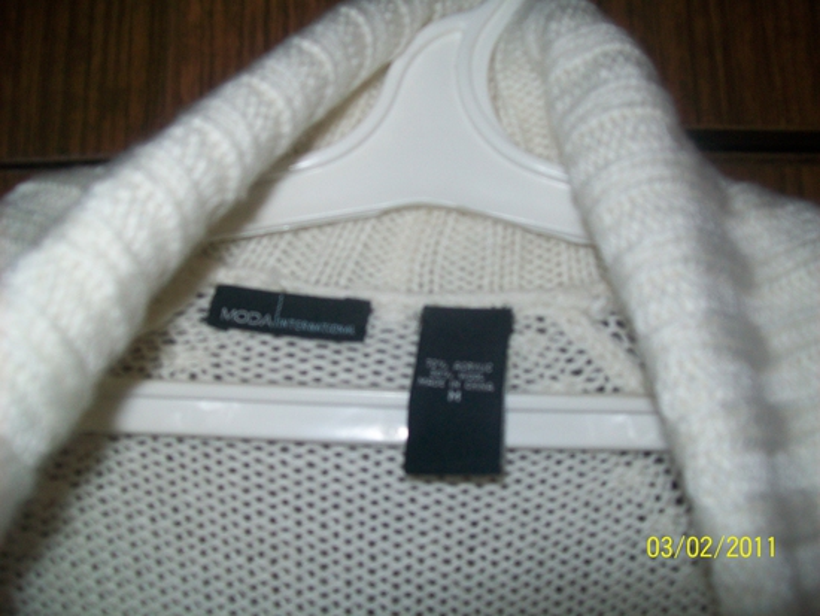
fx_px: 853
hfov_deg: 51.3
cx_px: 410
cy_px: 308
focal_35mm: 36
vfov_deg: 39.7
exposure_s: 1/60
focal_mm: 6
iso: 64
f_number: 2.7
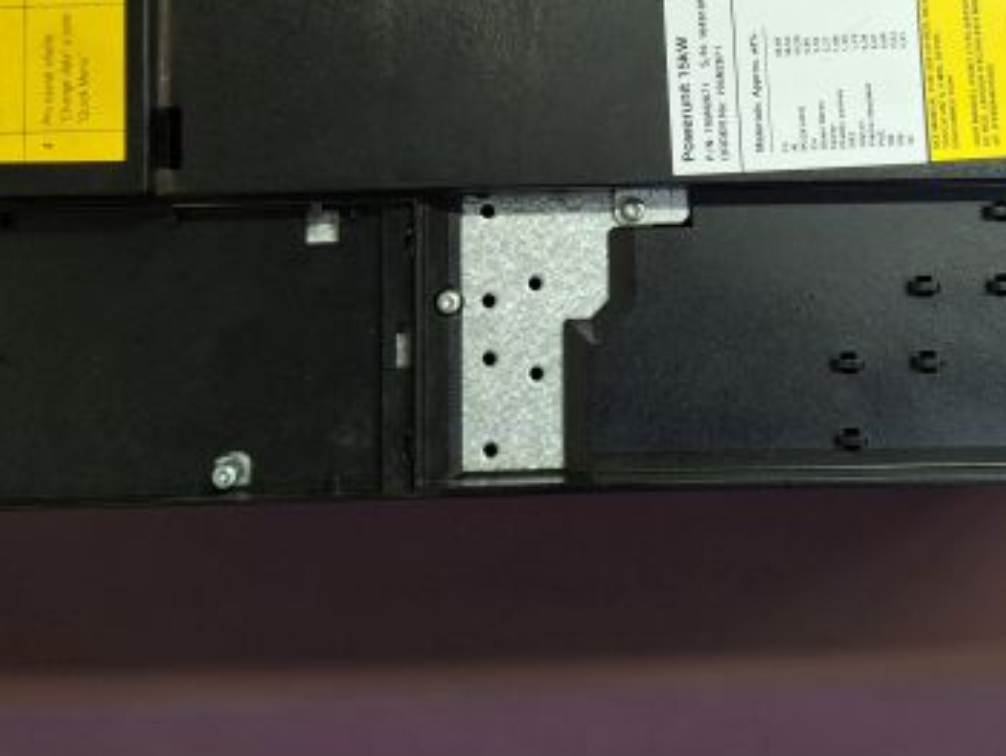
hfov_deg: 44.6
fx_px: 1221
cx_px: 586
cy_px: 149
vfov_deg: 33.4
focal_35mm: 42
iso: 160
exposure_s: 1/50
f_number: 1.8
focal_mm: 5.54
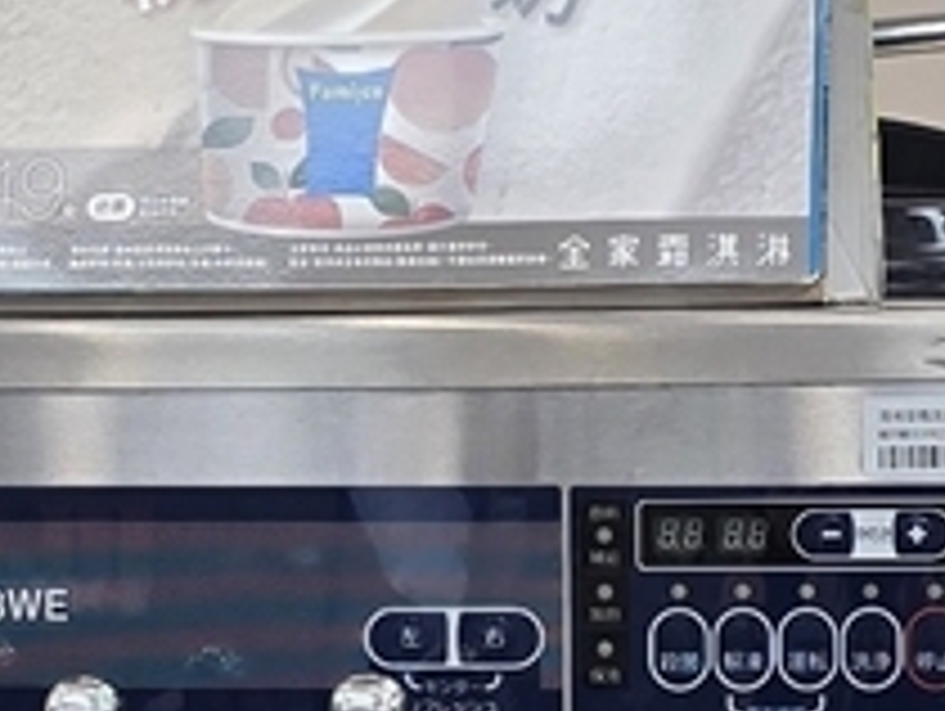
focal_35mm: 70
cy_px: 536
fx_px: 1913
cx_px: 486
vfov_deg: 20.9
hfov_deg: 27.7
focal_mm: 6.3
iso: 50
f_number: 1.7
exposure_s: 1/120
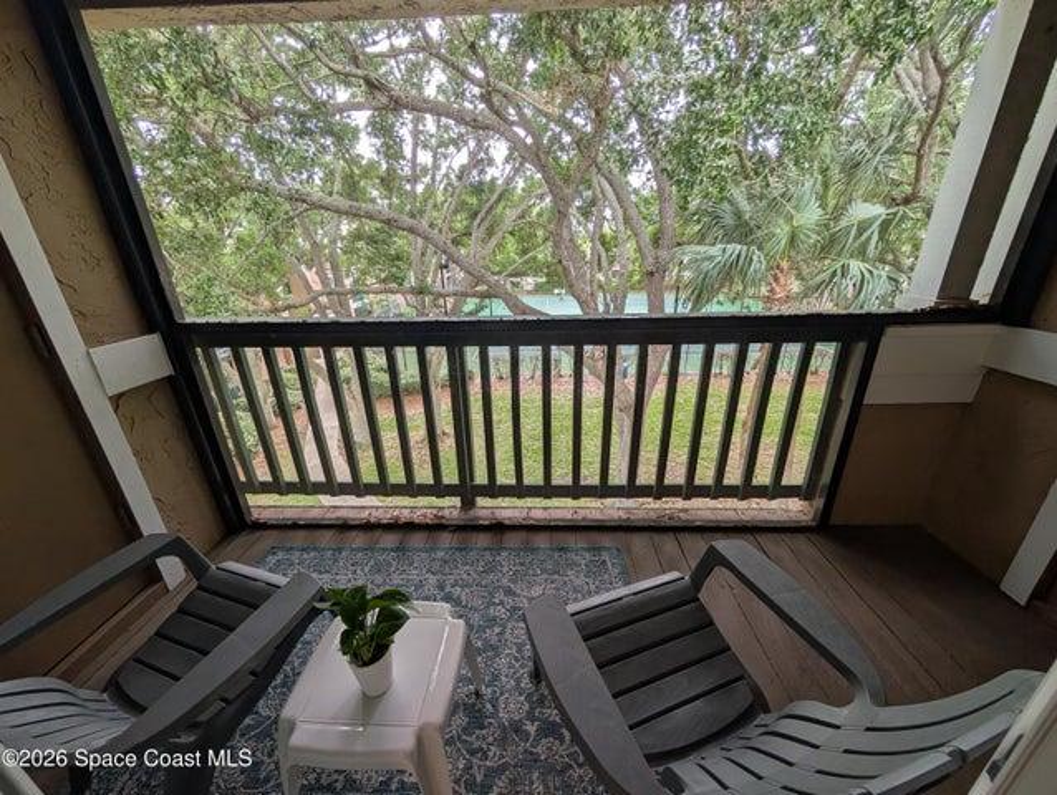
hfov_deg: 110.5
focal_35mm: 12
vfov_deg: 94.6
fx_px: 367
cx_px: 528
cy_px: 398
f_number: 1.7
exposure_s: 1/127
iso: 60
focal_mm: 2.02
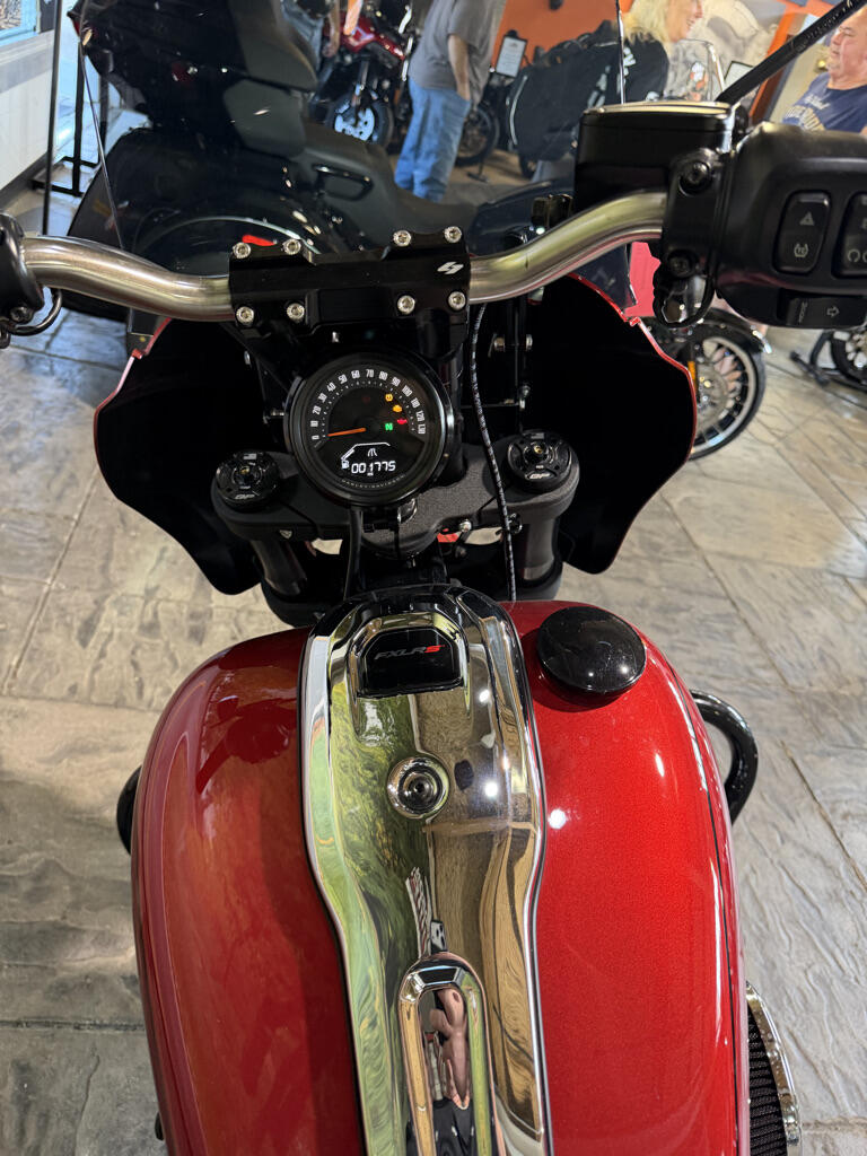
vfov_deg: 71.6
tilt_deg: -29.9
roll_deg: -16.8
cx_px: 434
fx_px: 801
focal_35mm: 24
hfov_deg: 56.8
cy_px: 578
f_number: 1.78
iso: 320
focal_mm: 6.76
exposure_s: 1/60
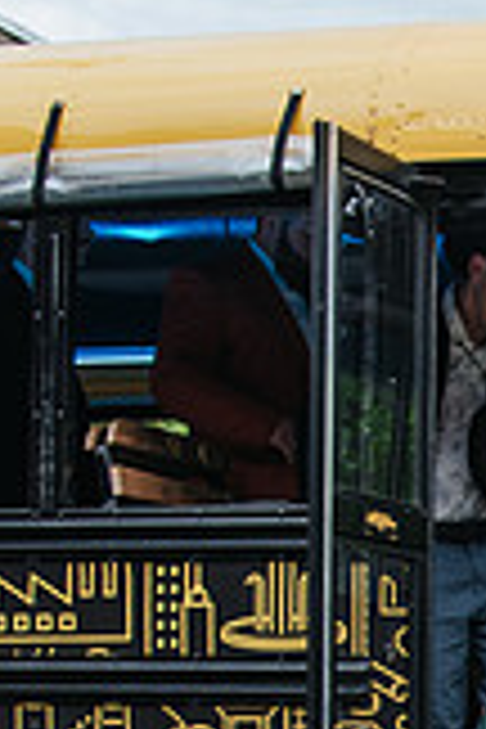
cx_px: 758
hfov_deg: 12.7
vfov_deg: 19.0
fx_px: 2065
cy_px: 858
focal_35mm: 102
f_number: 4
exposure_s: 1/250
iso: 560
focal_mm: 24
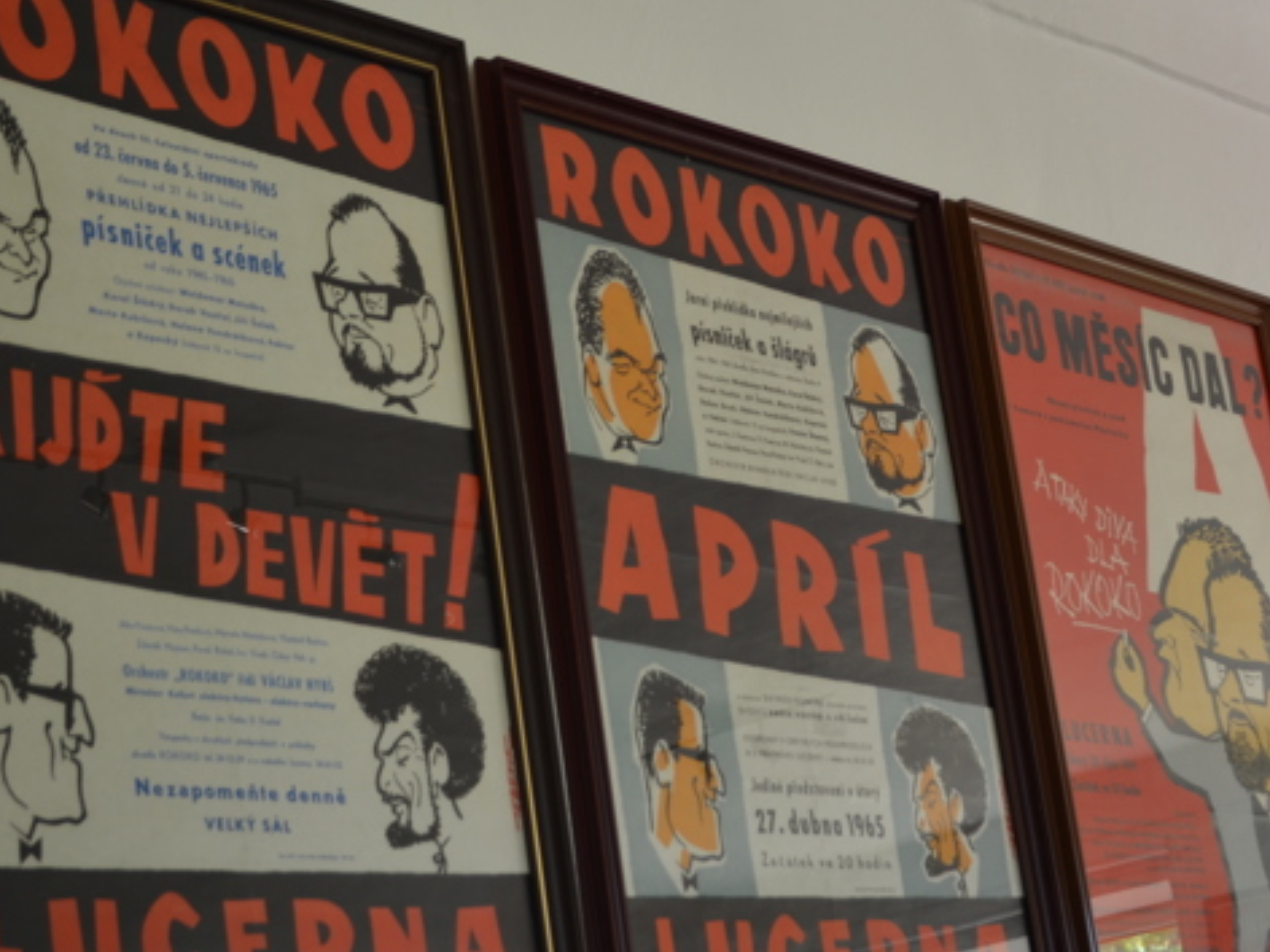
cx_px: 740
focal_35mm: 80
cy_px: 510
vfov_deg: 18.4
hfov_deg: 24.4
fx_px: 2935
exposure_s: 1/60
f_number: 5
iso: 400
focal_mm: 38
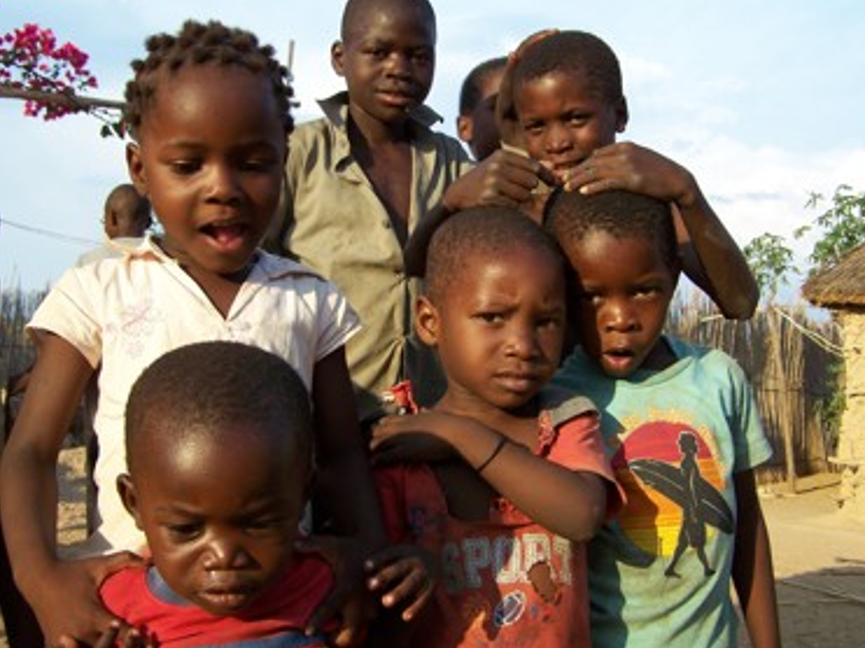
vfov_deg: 35.1
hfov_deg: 45.8
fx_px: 1024
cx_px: 429
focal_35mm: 41
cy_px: 319
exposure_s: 1/500
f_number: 2.8
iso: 80
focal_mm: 6.3
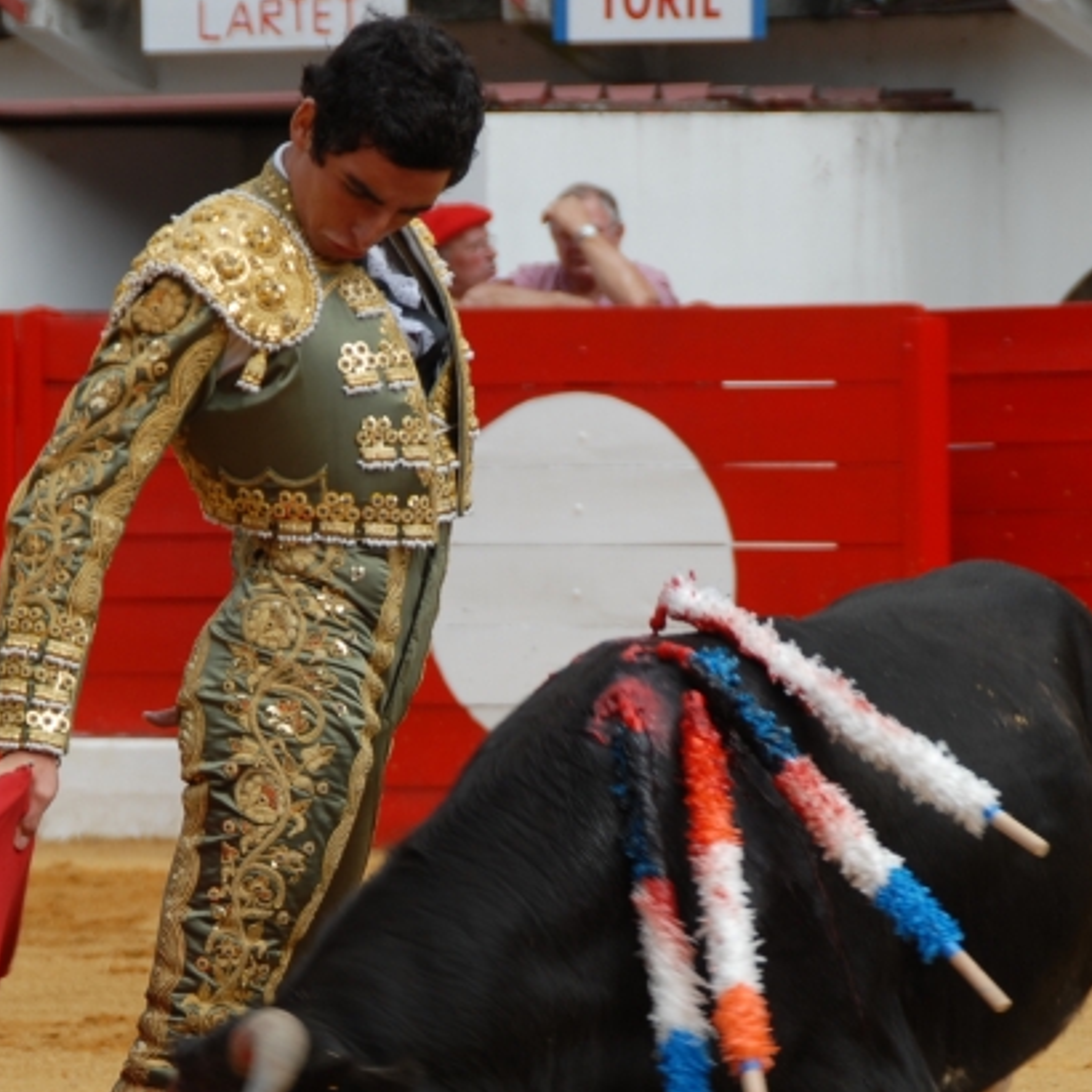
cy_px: 750
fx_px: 13634
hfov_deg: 4.6
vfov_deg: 4.6
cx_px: 461
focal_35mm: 382
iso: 100
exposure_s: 1/250
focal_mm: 120
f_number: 6.7
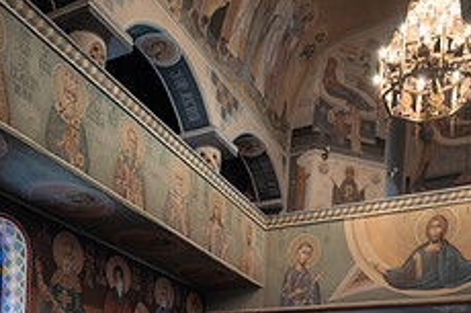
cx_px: 227
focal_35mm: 43
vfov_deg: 25.4
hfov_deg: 45.5
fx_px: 562
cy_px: 438
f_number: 2.8
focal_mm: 22
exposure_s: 1/200
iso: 3200
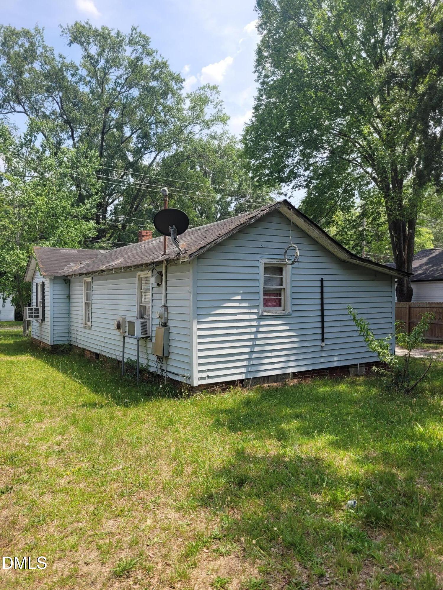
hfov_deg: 53.1
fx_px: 444
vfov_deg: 67.3
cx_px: 222
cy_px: 295
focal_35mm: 26
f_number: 1.8
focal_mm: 5.4
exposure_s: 1/1542
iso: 40
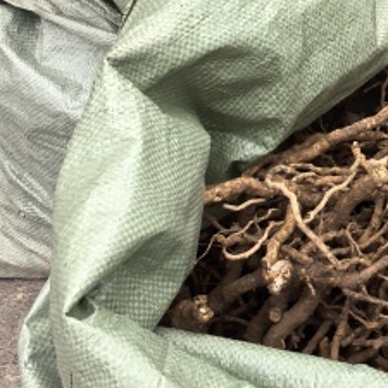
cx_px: 660
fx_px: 1433
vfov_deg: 14.7
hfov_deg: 14.0
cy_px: -132
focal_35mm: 113
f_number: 2
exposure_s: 1/2481
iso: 640
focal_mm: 6.98
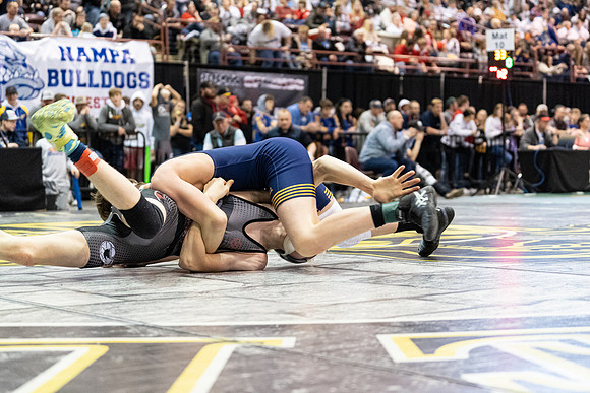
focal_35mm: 72
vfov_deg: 18.9
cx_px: 295
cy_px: 196
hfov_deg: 28.1
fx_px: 1180
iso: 12800
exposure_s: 1/500
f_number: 4
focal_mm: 72
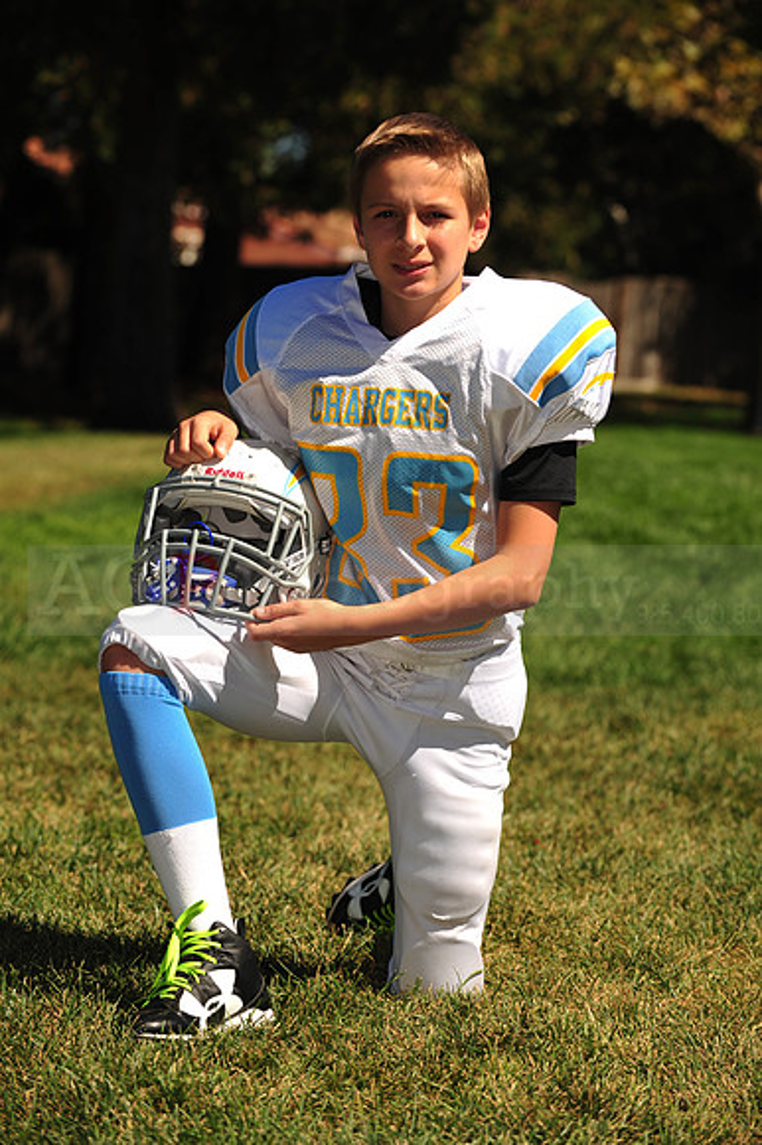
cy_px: 572
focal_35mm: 105
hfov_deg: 13.0
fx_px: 3337
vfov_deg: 19.5
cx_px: 381
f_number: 5
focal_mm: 105
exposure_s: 1/1000
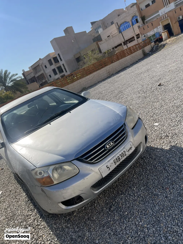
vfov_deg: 67.3
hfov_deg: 53.1
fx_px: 183
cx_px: 92
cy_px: 122
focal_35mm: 26
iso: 50
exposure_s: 1/6579
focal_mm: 5.7
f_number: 1.5
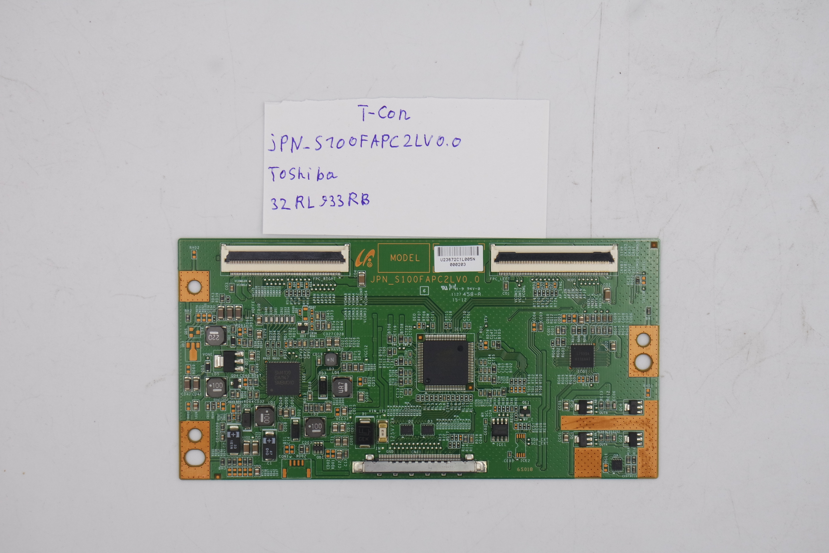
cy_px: 276
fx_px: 1658
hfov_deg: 28.1
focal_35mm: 72
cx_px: 414
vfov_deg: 18.9
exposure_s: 1/125
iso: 200
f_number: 5.6
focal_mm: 27
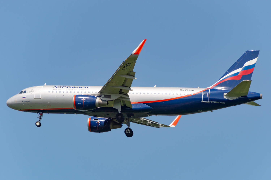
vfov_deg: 4.6
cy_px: 90
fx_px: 2256
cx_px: 136
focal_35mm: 300
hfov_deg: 6.9
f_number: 6.3
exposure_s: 1/1250
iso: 200
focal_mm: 200
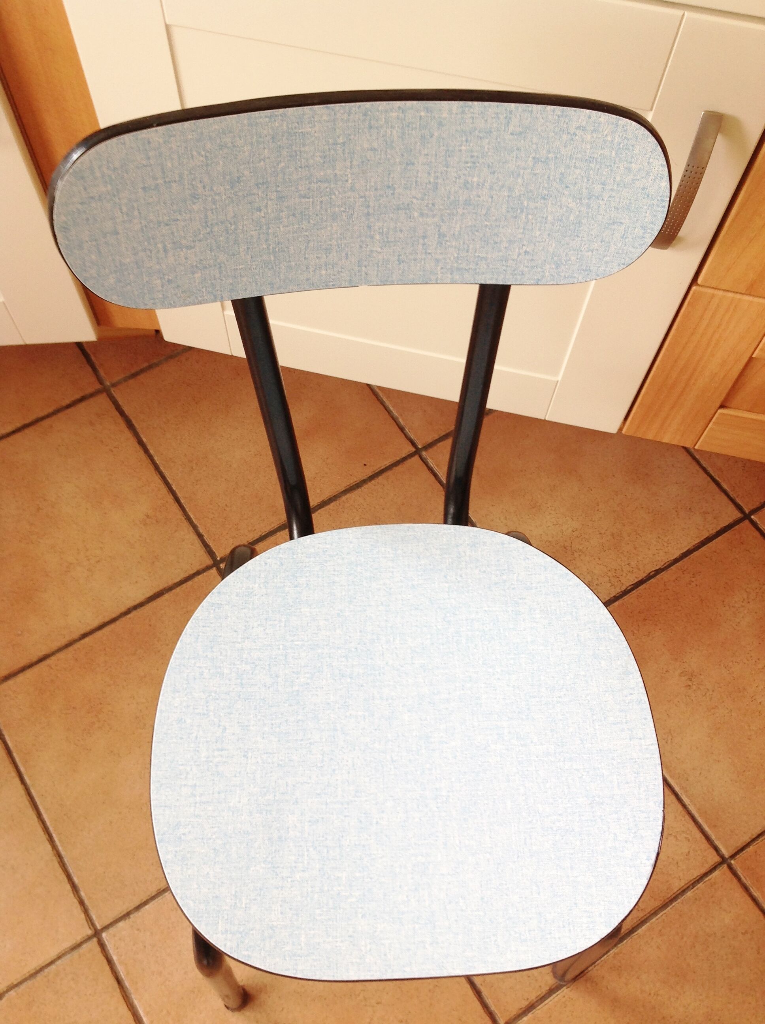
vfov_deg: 52.7
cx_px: 382
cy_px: 512
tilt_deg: -64.0
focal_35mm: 35
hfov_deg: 40.6
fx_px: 1034
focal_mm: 4.28
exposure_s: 1/30
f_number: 2.4
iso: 50
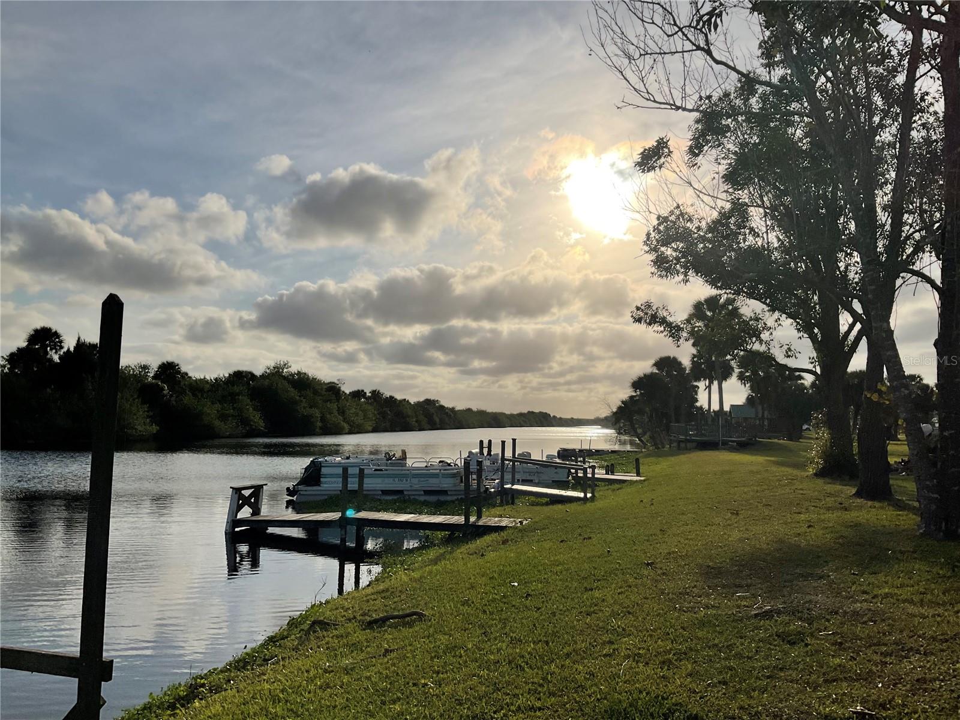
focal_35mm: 29
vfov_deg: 48.2
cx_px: 480
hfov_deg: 61.7
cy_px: 360
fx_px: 804
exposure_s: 1/8621
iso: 16
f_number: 1.8
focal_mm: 3
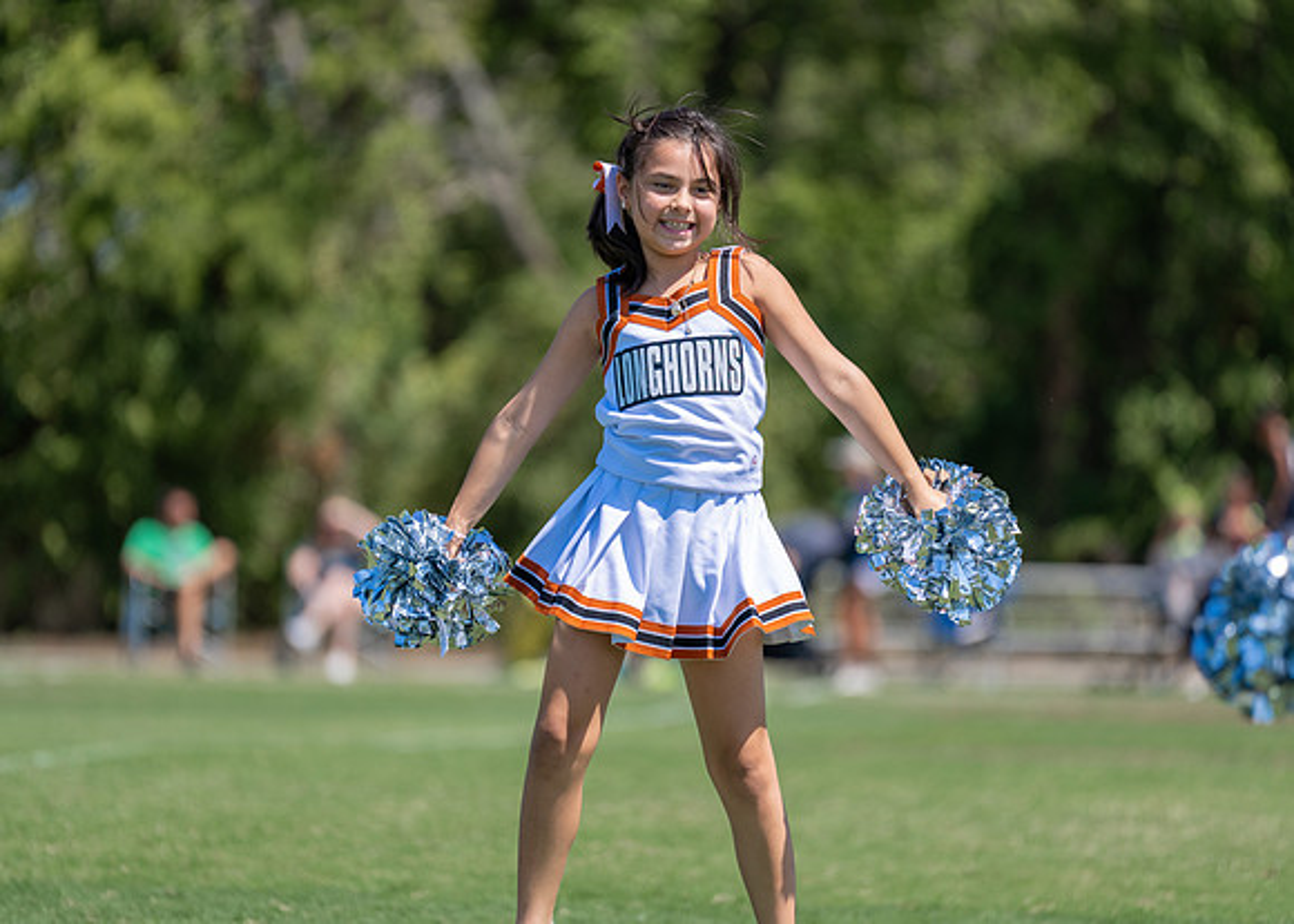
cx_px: 647
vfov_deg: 6.7
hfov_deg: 9.4
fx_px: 7845
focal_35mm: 214
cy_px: 462
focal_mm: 200
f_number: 2.8
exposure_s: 1/2000
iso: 100
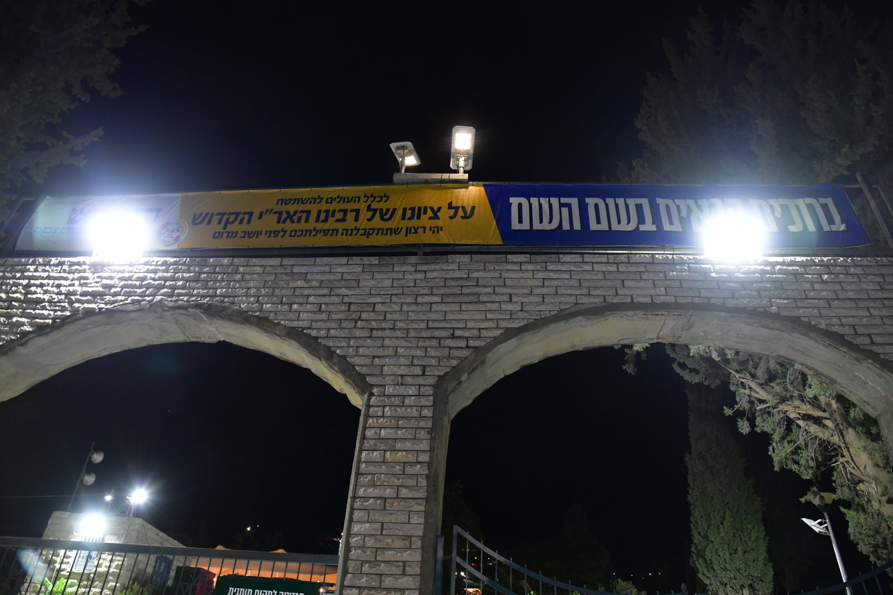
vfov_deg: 53.1
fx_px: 595
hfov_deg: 73.8
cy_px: 298
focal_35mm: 24
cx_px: 446
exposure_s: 1/100
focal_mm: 24
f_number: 5.6
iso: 3200
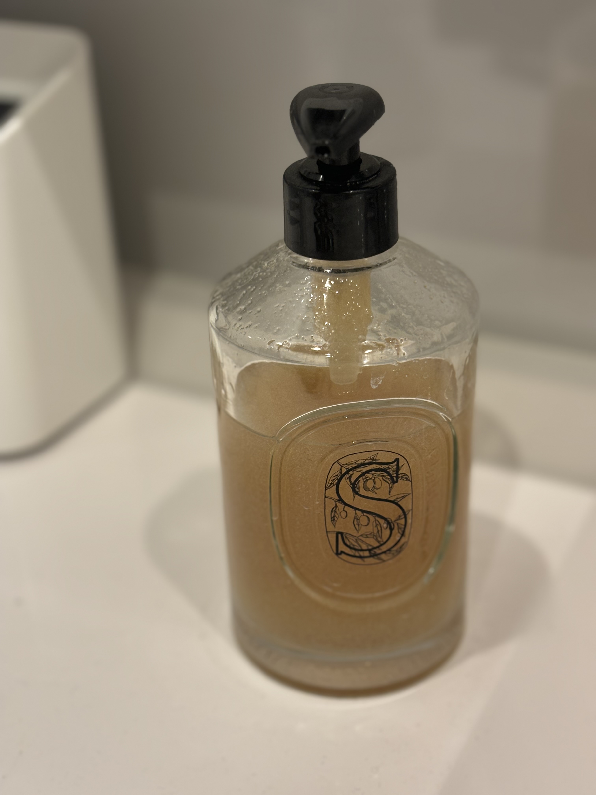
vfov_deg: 36.8
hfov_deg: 28.0
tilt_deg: -29.9
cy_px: 398
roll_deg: +1.0
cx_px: 298
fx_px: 1194
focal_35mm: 52
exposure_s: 1/33
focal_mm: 5.96
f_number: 1.6
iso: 100
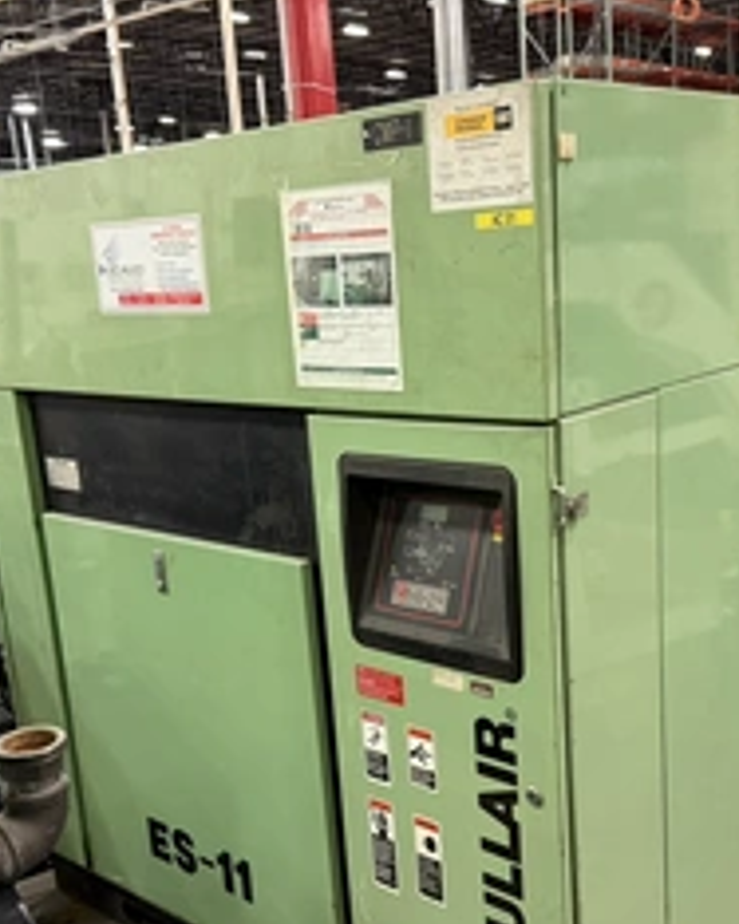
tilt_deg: -14.5
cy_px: 533
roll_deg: +4.5
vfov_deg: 45.7
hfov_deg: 37.3
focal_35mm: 40
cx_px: 383
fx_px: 1094
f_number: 1.78
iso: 400
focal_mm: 6.76
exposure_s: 1/60
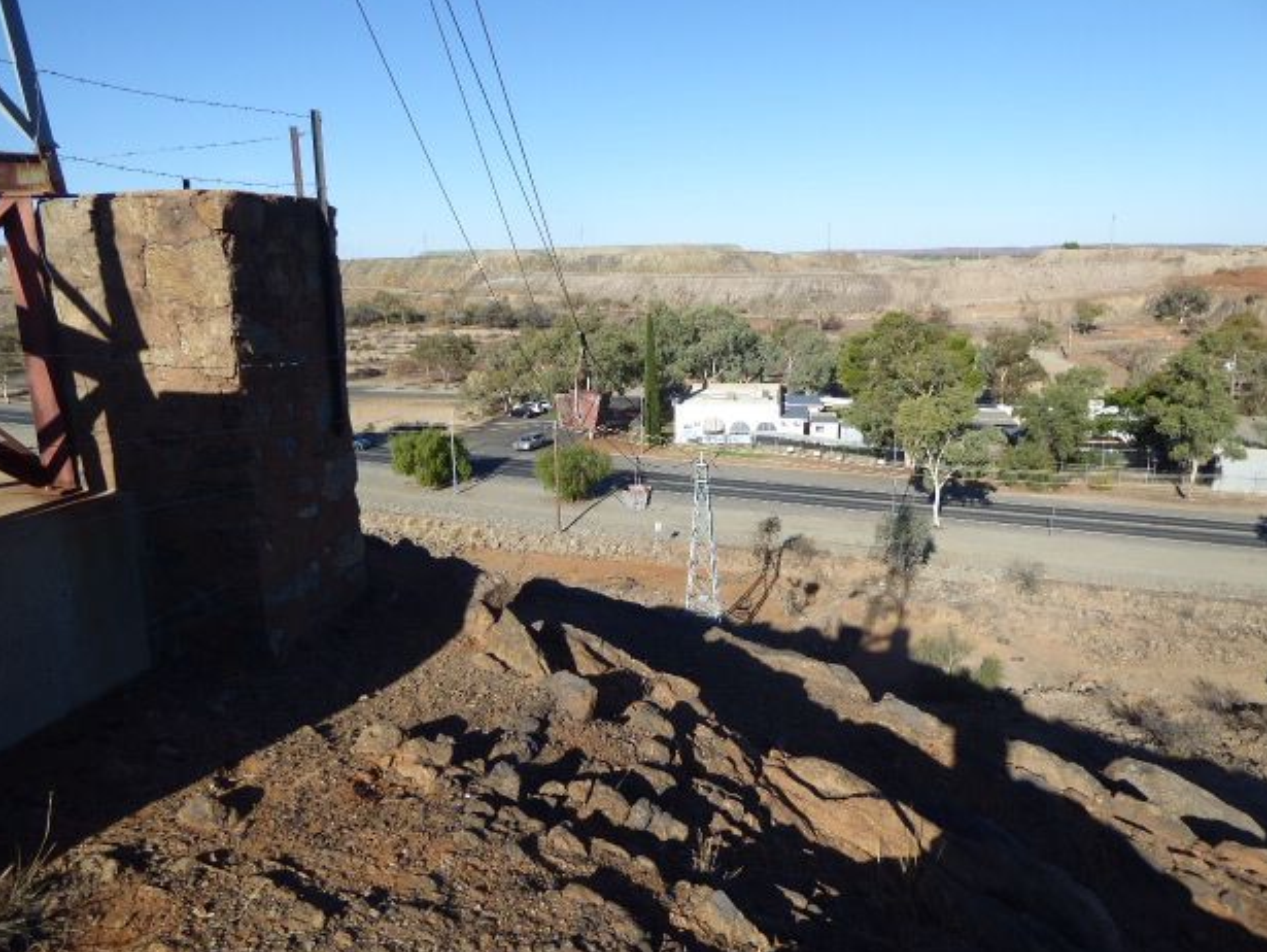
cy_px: 470
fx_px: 952
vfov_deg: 53.1
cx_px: 651
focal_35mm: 26
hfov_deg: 67.3
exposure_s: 1/800
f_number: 3.3
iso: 80
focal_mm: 4.3
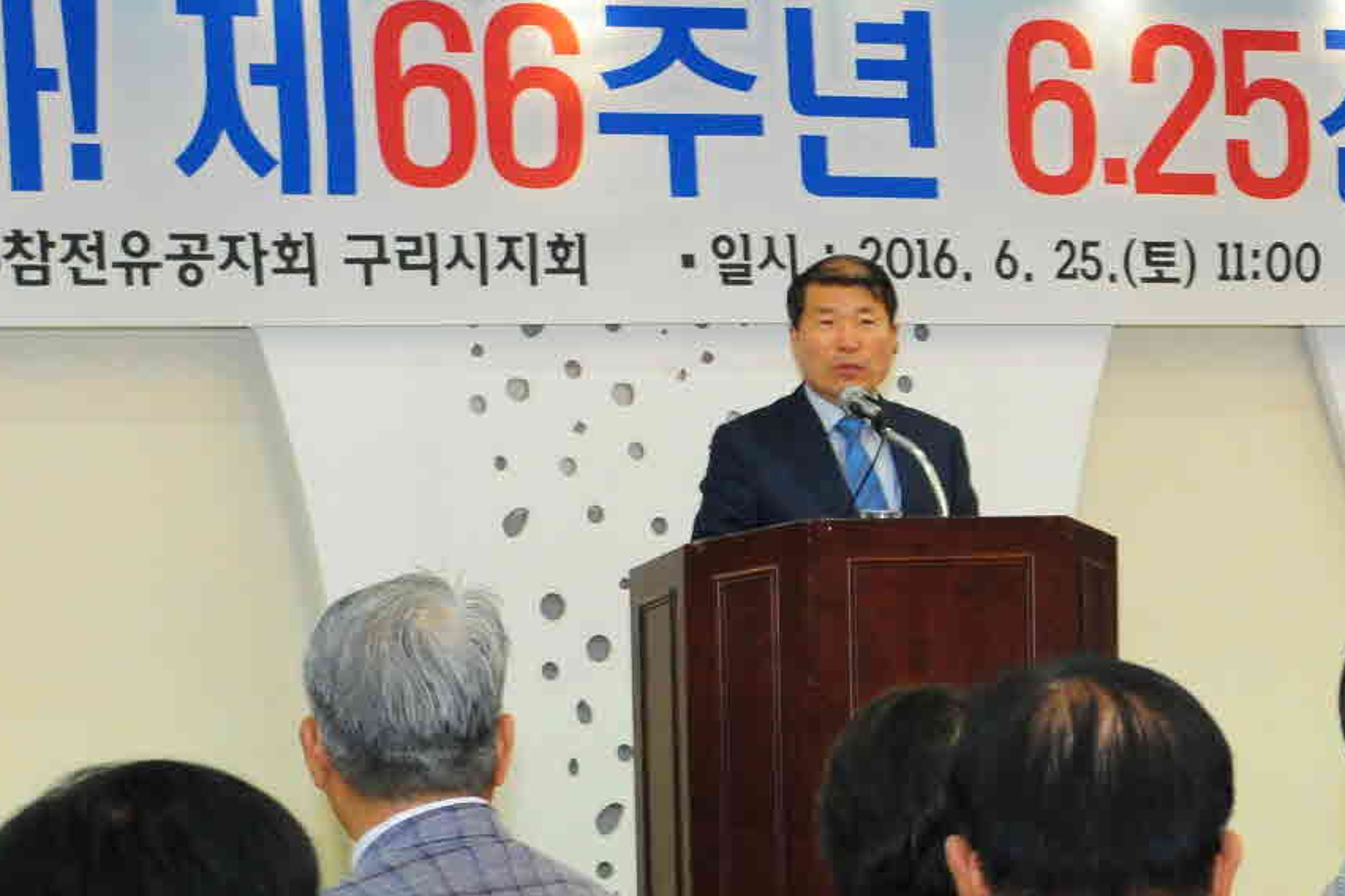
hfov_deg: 14.9
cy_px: 923
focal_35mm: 135
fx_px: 5042
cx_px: 1339
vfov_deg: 10.1
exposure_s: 1/60
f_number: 5.6
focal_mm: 38
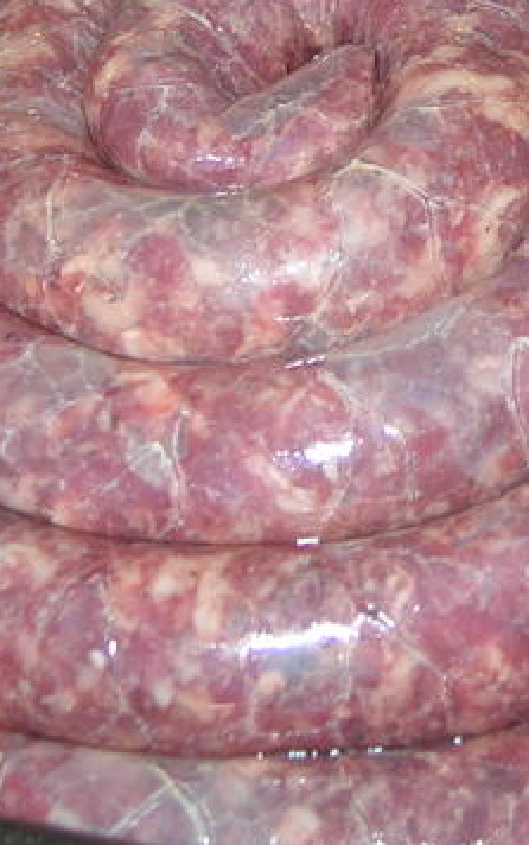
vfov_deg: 20.6
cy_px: 89
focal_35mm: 99
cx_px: 619
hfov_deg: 12.9
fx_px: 2280
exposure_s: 1/60.1
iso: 50
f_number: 2.7
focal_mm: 6.2
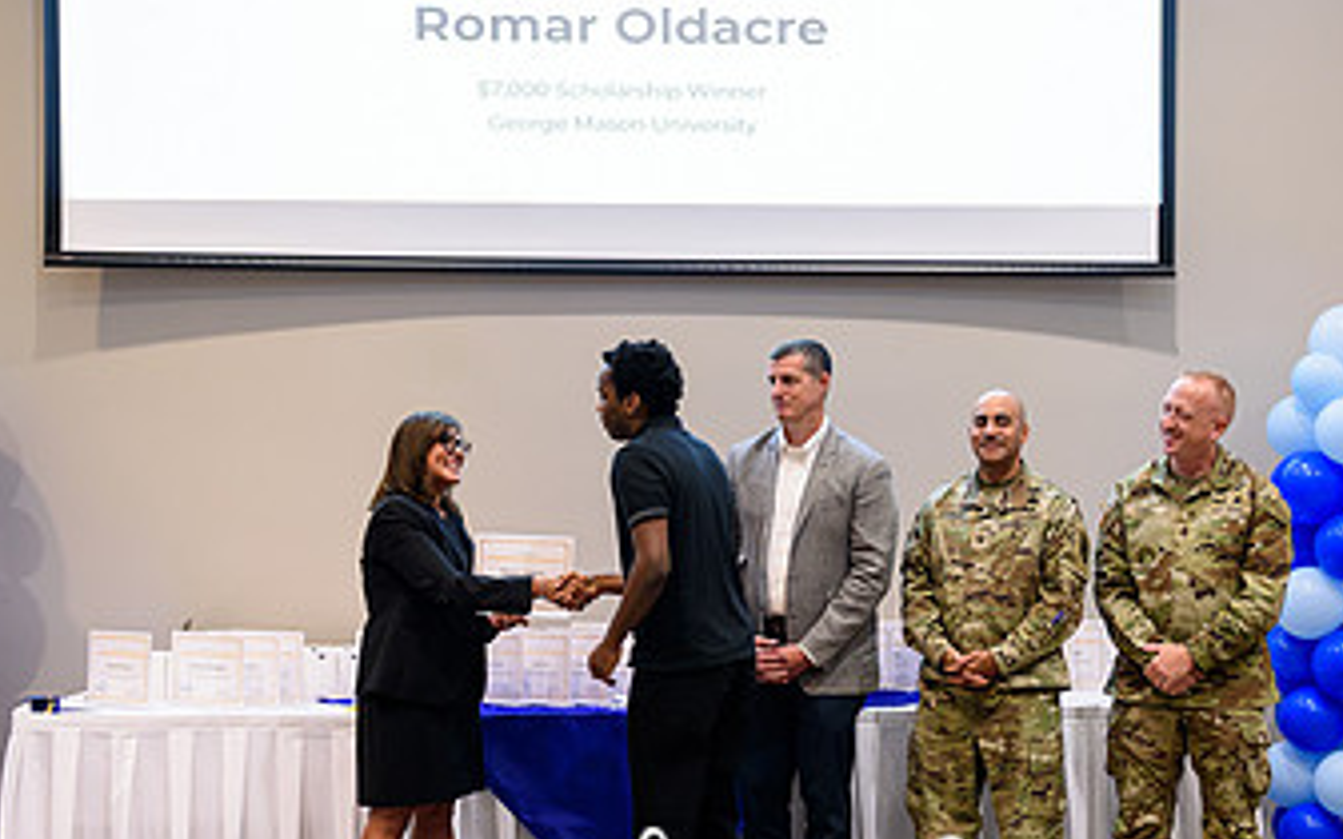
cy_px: 481
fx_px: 2708
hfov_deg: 27.8
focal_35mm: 74
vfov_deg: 17.6
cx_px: 763
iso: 1000
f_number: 2.8
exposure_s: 1/160
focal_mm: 42
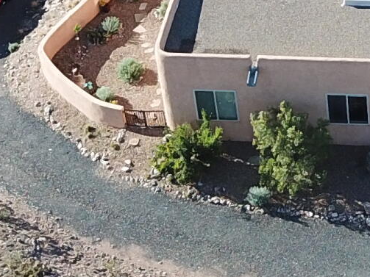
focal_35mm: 155
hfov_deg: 12.1
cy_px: -62
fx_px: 1656
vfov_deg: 9.4
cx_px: 566
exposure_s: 1/741
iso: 100
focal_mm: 4.73
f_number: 2.2
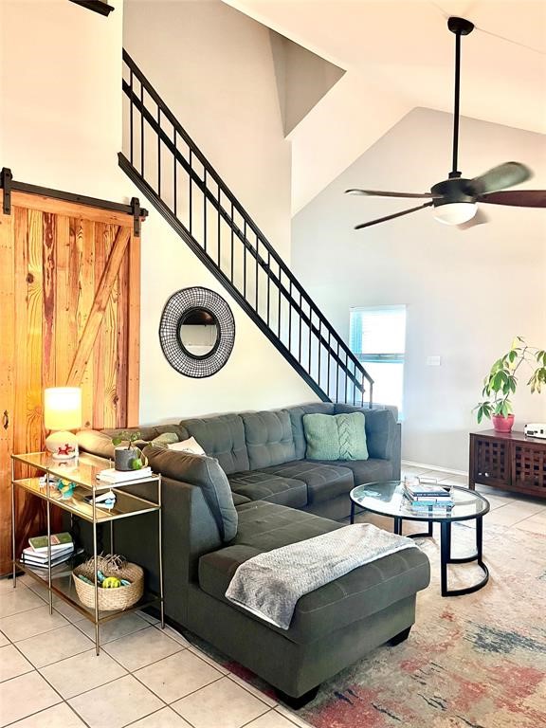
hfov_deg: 53.1
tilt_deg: -1.2
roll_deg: -0.6
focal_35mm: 26
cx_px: 273
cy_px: 364
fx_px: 547
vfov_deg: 67.3
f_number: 1.6
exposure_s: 1/60
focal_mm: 5.1
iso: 400
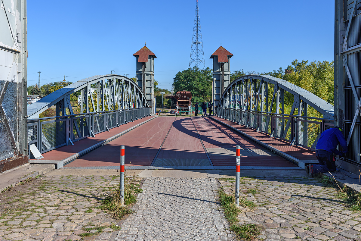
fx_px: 301
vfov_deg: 43.6
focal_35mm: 30
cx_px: 180
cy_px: 120
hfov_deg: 61.9
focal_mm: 20
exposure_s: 1/320
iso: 100
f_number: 8
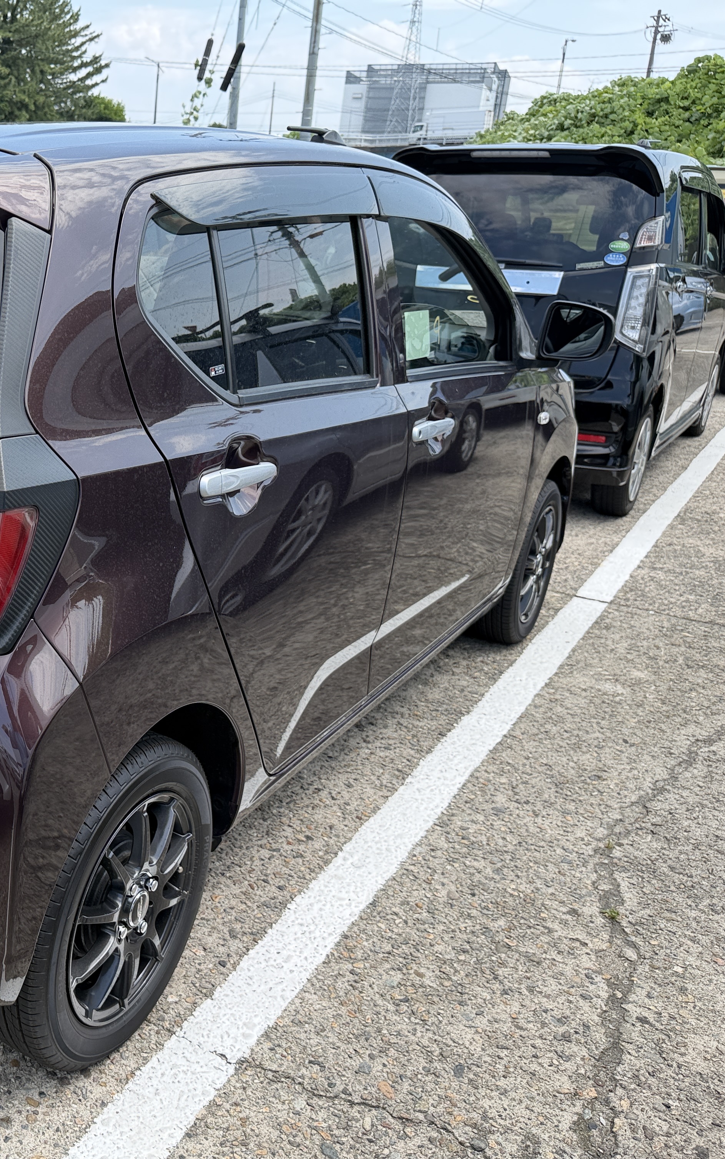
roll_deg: -1.0
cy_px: 580
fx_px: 1075
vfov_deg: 56.7
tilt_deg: -18.0
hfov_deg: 34.3
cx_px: 18
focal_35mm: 34
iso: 80
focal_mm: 6.76
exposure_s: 1/1770
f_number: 1.78
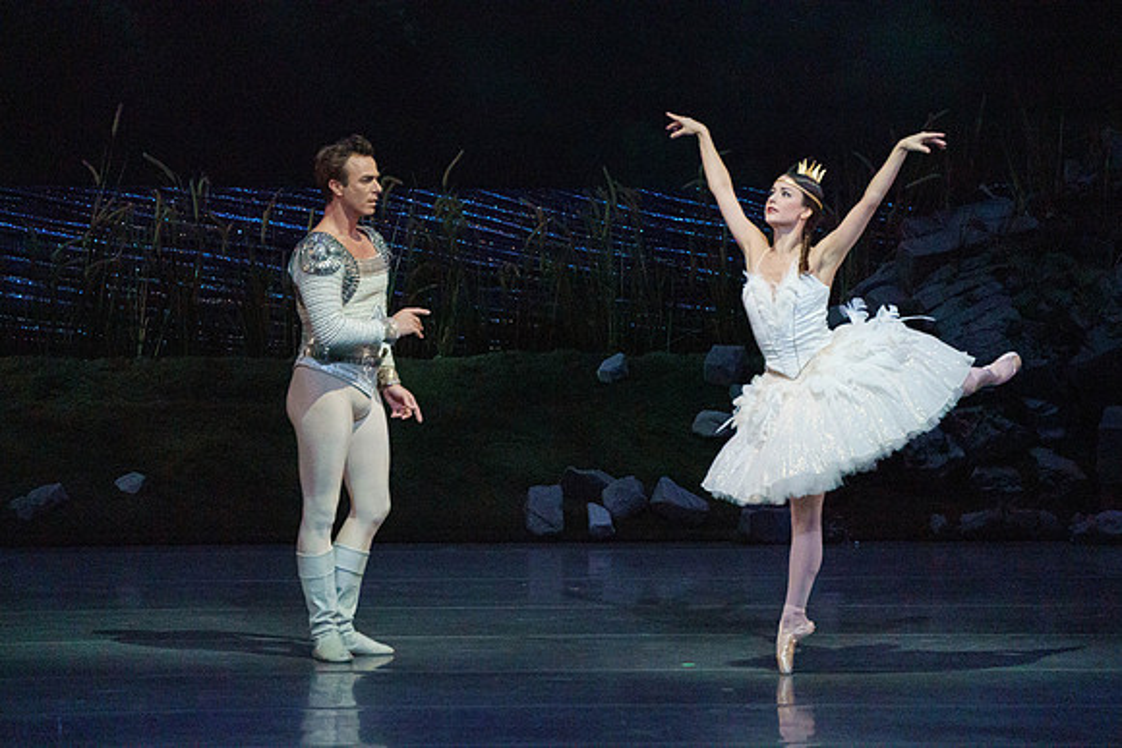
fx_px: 11814
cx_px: 561
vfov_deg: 3.6
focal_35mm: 379
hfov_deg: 5.4
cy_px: 374
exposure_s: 1/320
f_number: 5.6
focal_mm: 379
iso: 8000
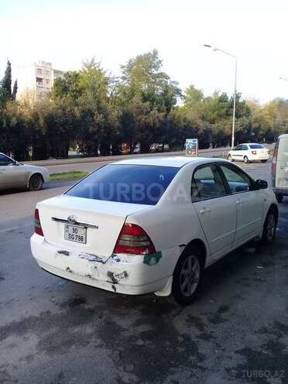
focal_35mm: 31
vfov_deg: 58.4
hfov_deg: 45.4
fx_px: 344
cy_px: 192
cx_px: 144
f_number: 2.2
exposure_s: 1/178
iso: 50
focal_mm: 3.3
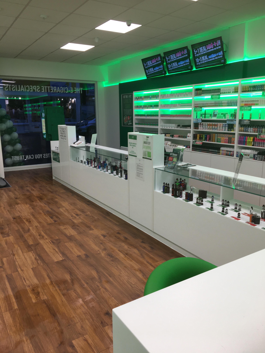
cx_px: 132
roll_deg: -0.2
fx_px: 296
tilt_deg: -12.1
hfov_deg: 48.2
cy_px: 176
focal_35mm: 29
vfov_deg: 61.7
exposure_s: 1/50
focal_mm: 4.15
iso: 32
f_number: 2.2
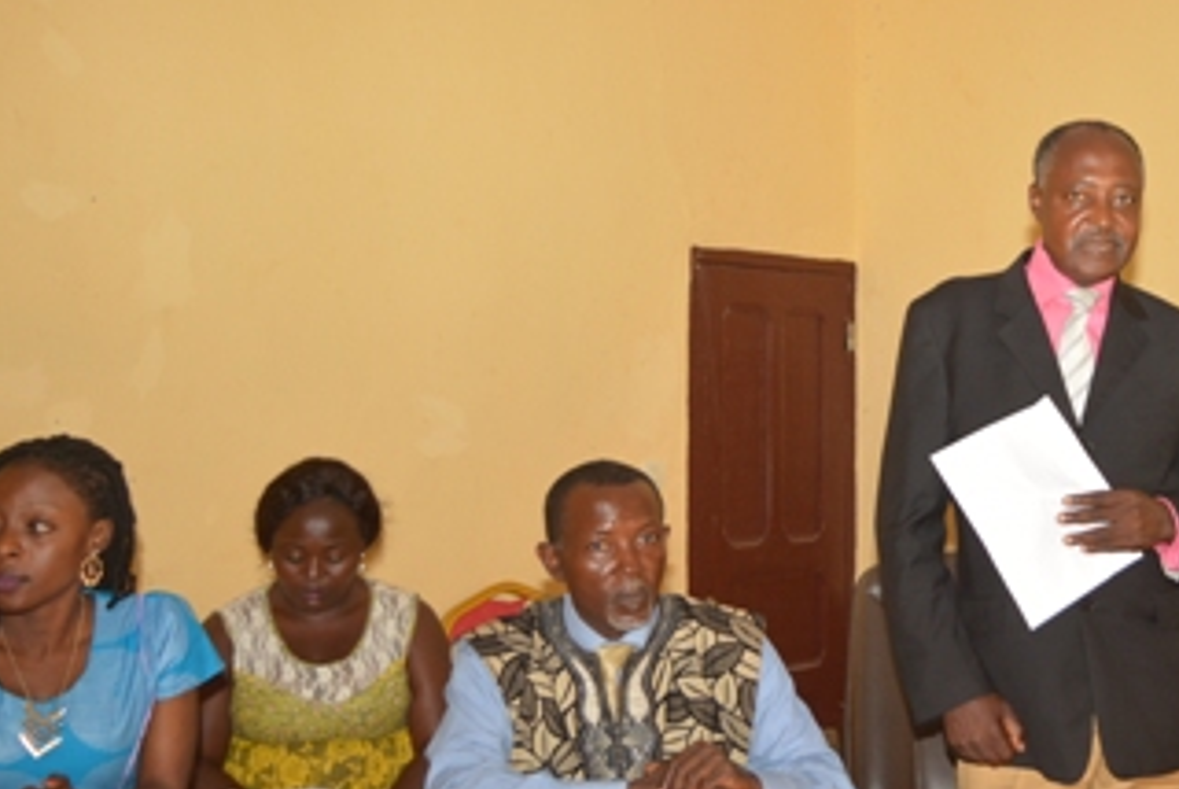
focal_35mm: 66
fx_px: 2163
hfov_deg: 29.8
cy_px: 223
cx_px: 940
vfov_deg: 20.5
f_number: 3.8
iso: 640
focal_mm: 22
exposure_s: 1/80
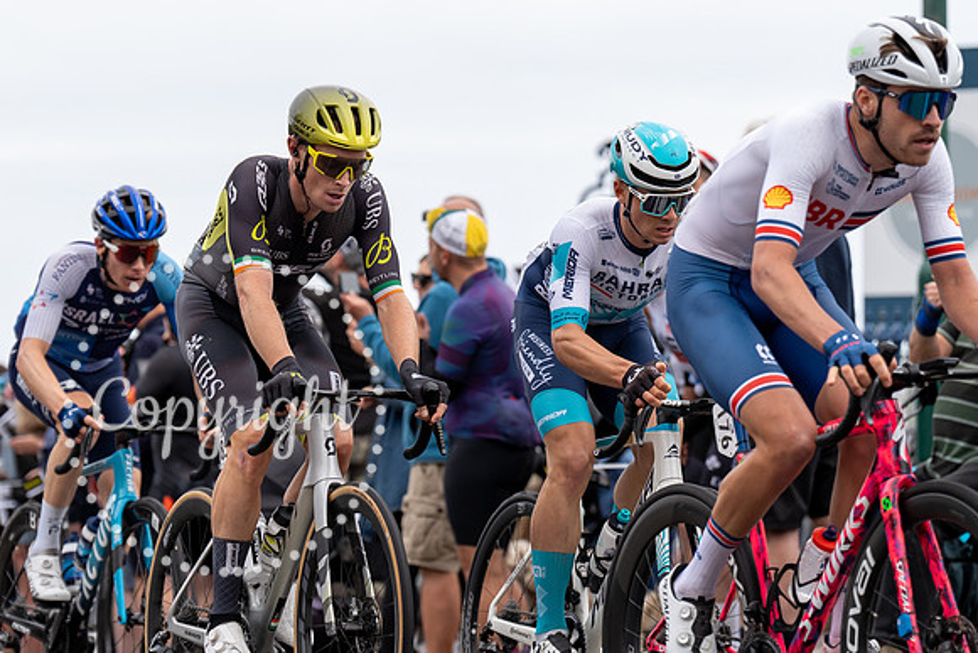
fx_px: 5116
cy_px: 214
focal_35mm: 188
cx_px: 320
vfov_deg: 7.3
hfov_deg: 10.9
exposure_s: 1/1000
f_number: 3.5
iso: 320
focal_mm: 140
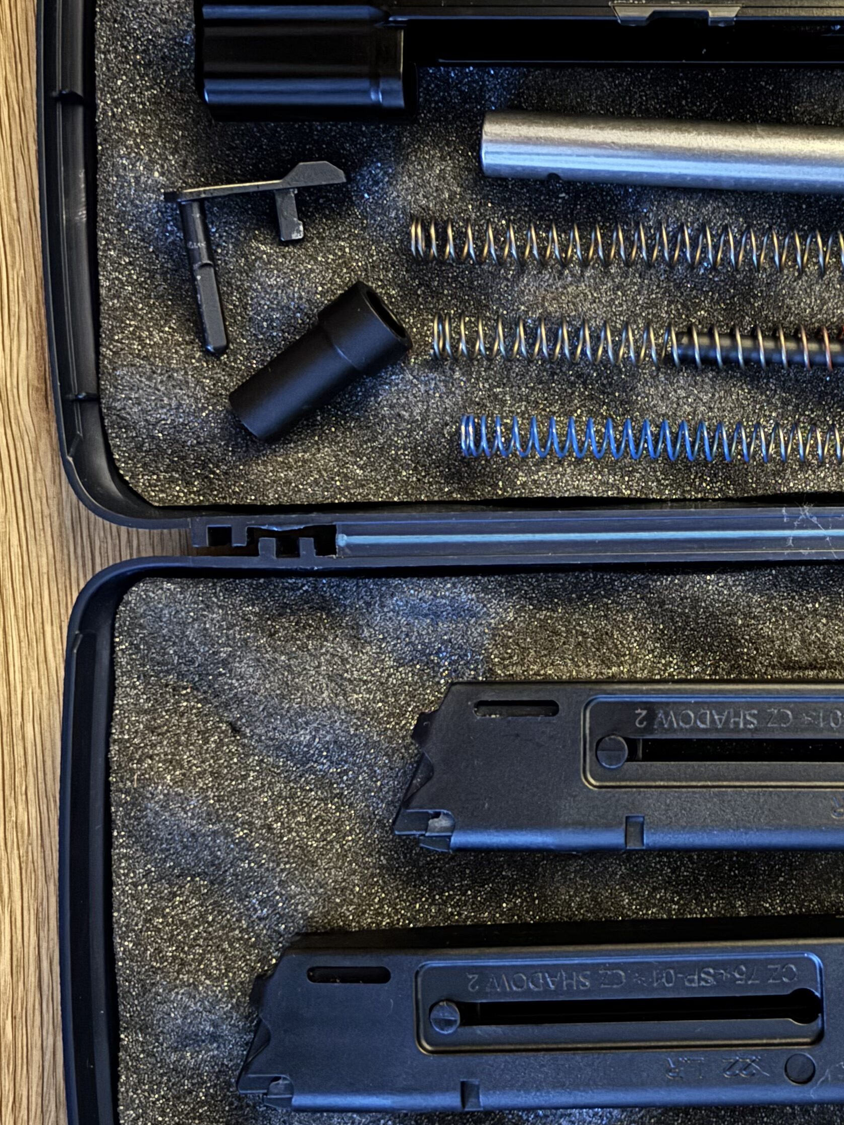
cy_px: 529
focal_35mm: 47
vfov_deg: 40.4
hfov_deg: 29.8
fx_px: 1528
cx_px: 730
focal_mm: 5.96
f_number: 1.6
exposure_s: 1/9
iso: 1000
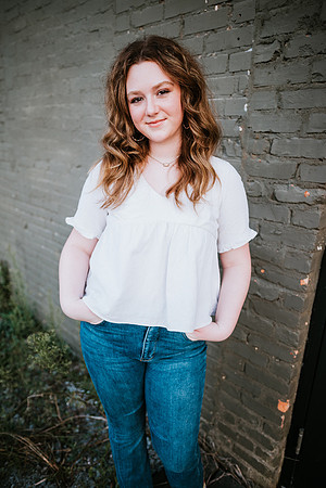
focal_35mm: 24
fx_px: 326
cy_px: 244
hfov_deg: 53.1
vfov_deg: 73.7
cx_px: 163
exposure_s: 1/400
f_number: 2
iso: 125
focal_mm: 24
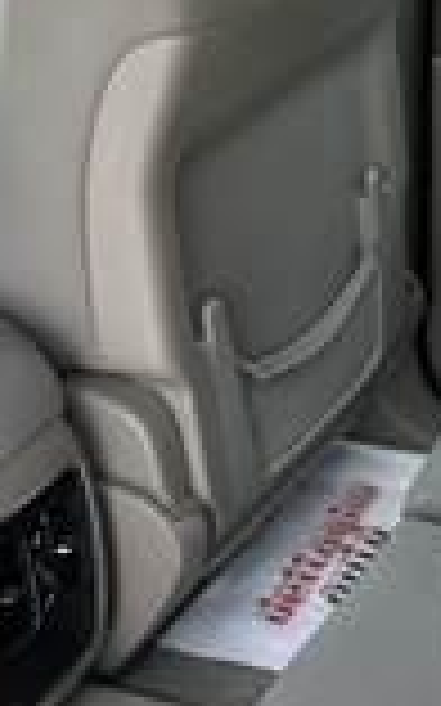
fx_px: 1424
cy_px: 542
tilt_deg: -36.1
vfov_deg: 27.4
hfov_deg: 16.1
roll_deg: -6.0
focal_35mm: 74
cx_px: 664
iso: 80
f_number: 1.78
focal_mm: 6.86
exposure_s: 1/229
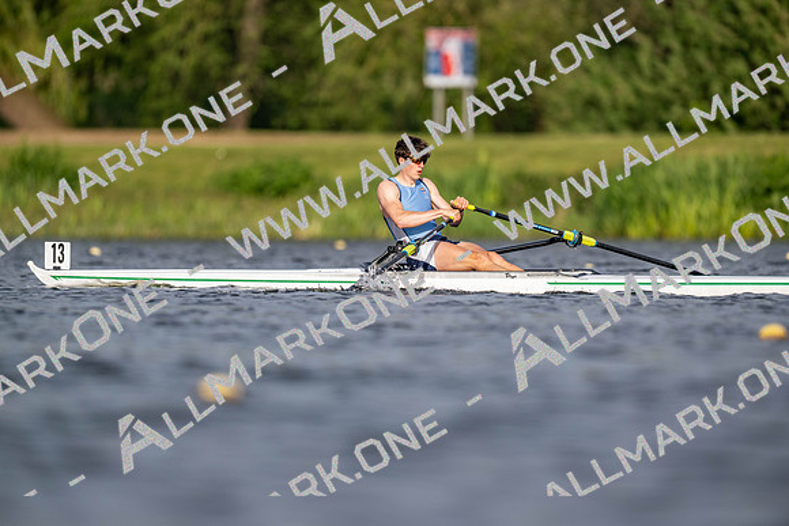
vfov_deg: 2.3
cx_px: 394
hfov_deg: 3.4
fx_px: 13152
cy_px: 263
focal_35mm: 600
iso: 200
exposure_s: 1/2500
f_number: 4
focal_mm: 600
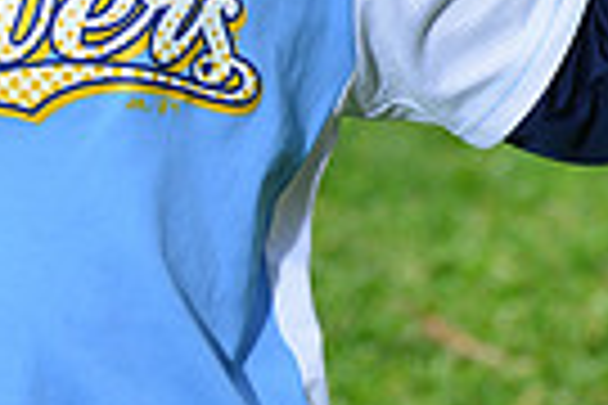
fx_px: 11602
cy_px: -245
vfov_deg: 2.0
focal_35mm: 687
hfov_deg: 3.0
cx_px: 23
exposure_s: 1/200
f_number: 10
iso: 250
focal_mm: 160
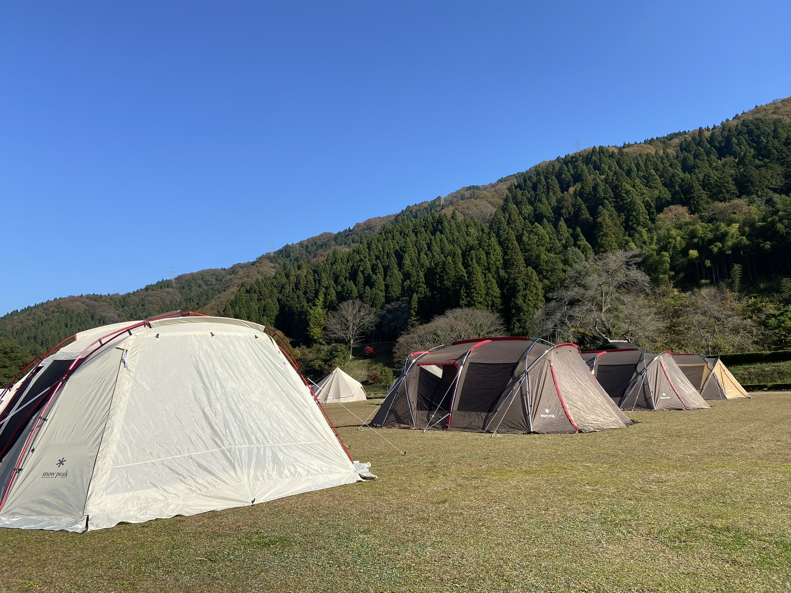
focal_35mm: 26
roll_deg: +2.2
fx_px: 594
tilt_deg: +8.3
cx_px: 396
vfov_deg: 53.1
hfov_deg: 67.3
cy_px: 296
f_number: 1.8
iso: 32
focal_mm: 4.25
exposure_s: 1/2755
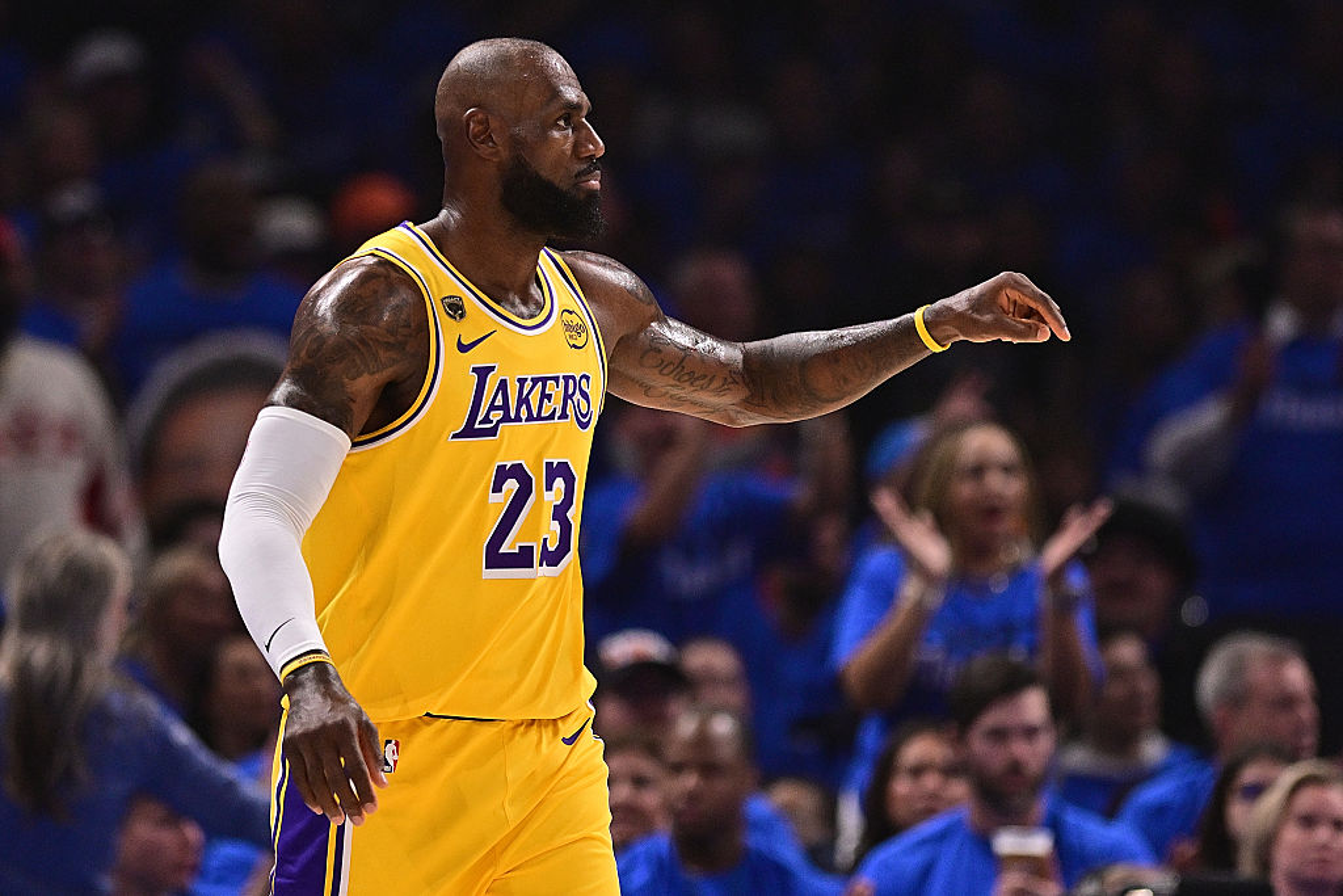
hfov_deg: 4.6
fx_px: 16789
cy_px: 448
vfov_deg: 3.1
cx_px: 672
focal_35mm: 450
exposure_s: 1/1250
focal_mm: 300
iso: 2500
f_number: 2.8
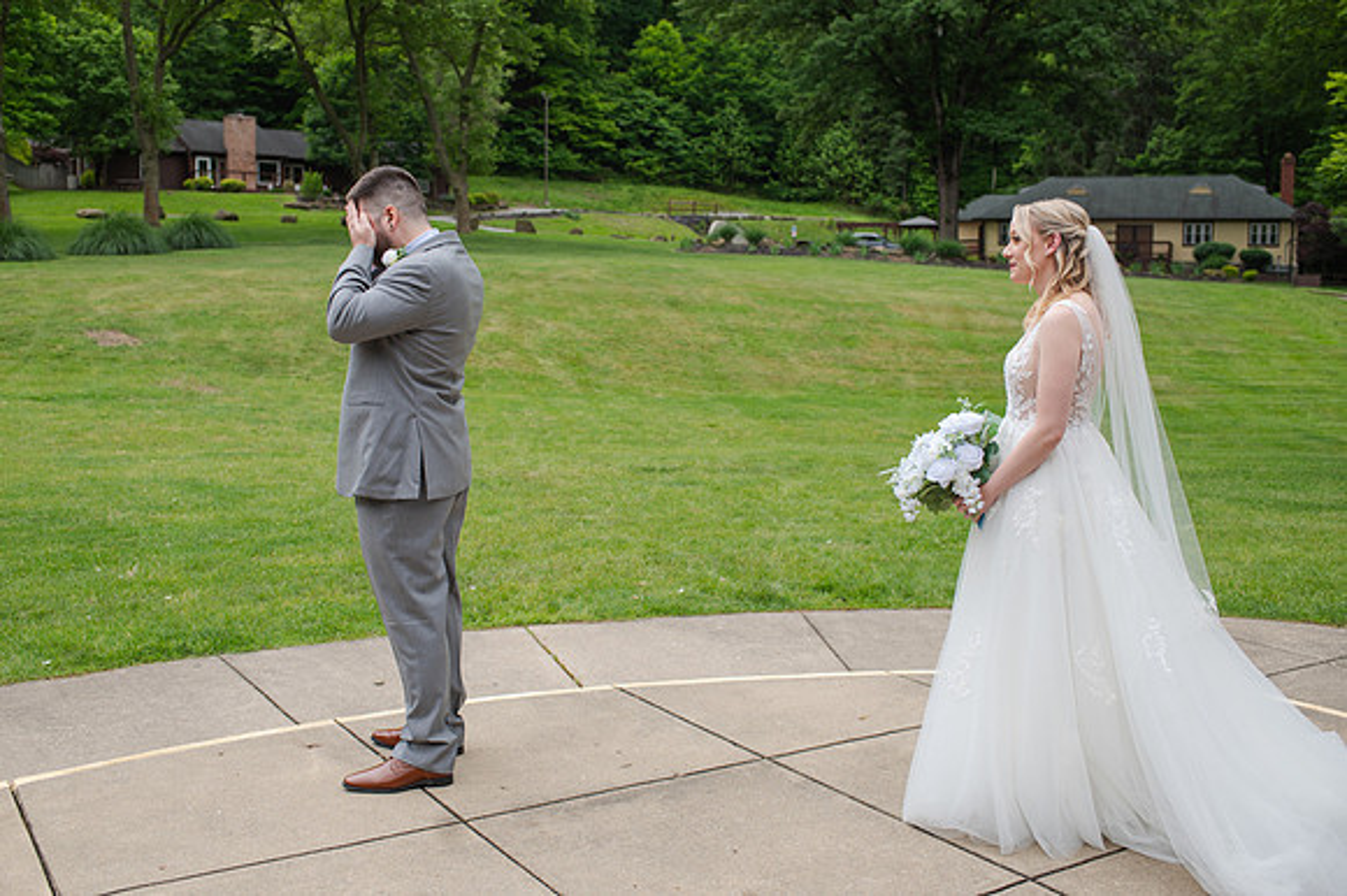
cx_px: 638
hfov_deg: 52.1
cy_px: 425
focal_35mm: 37
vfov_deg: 36.1
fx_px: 1377
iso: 100
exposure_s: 1/500
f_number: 3.5
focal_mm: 35
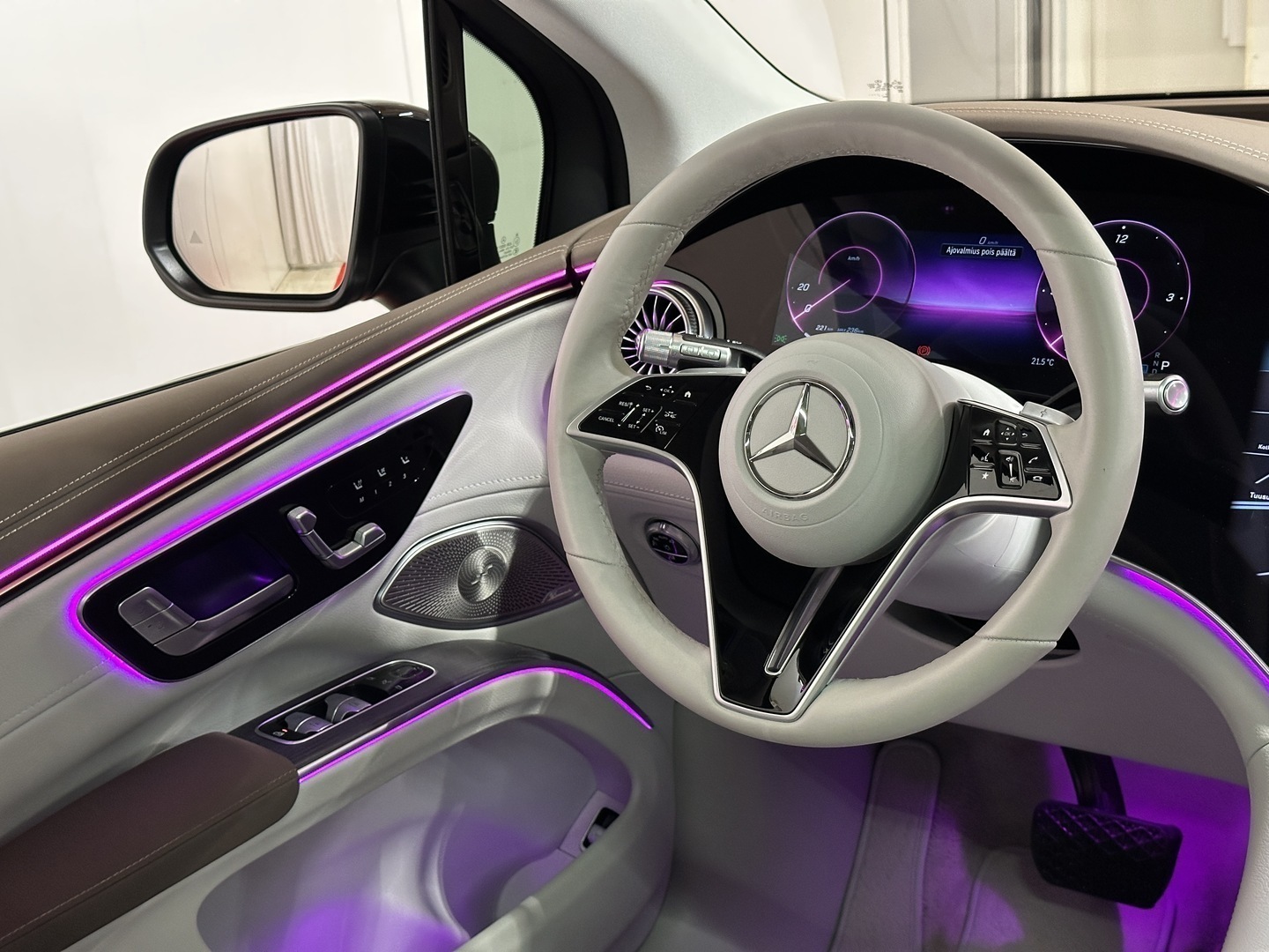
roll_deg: +5.1
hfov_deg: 39.7
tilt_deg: -18.3
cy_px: 476
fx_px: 1760
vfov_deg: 30.3
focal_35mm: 48
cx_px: 634
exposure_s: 1/36
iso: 400
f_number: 1.78
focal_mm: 6.86
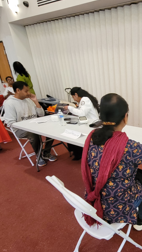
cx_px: 144
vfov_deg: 75.3
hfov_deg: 41.1
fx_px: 161
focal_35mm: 24
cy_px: 153
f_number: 2.2
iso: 500
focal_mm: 2.2
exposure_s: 1/30
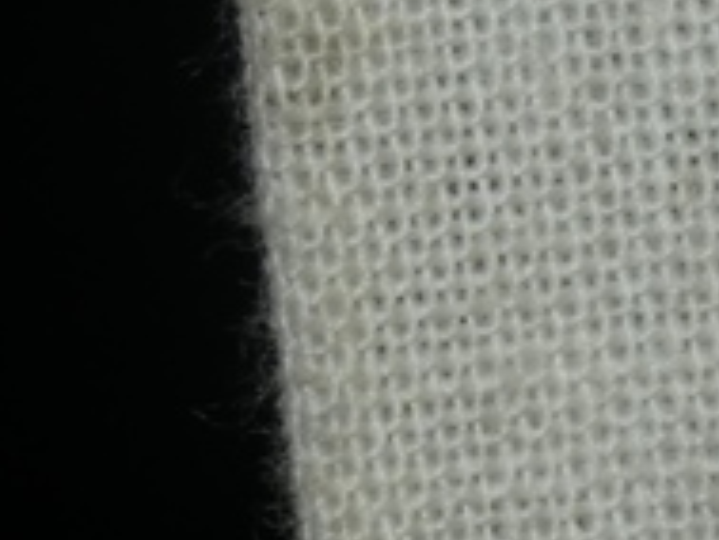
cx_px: 1158
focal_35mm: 565
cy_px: 639
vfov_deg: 2.6
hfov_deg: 3.5
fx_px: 11743
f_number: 5.2
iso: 80
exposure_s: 1/60
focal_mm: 22.4
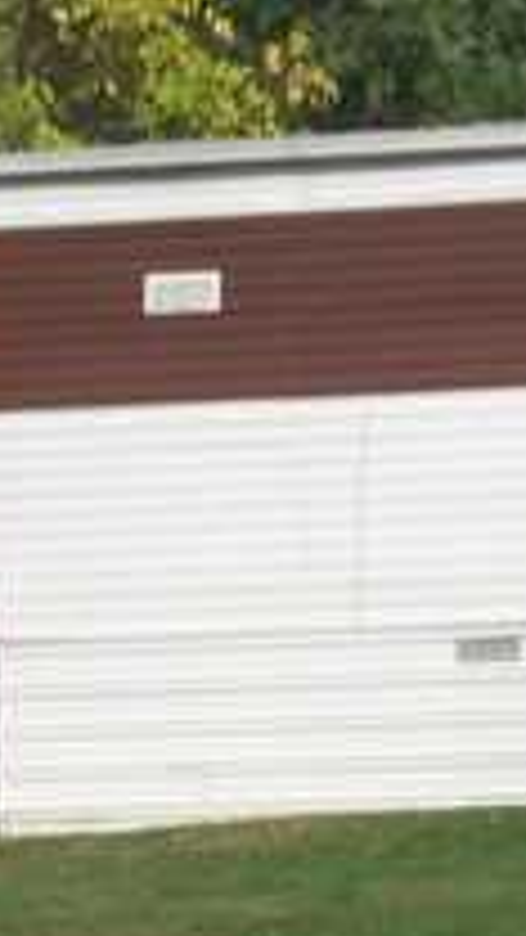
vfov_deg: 5.0
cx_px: 1533
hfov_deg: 2.8
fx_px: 10612
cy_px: 626
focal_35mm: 428
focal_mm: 16.8
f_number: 8.7
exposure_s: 1/250
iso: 80
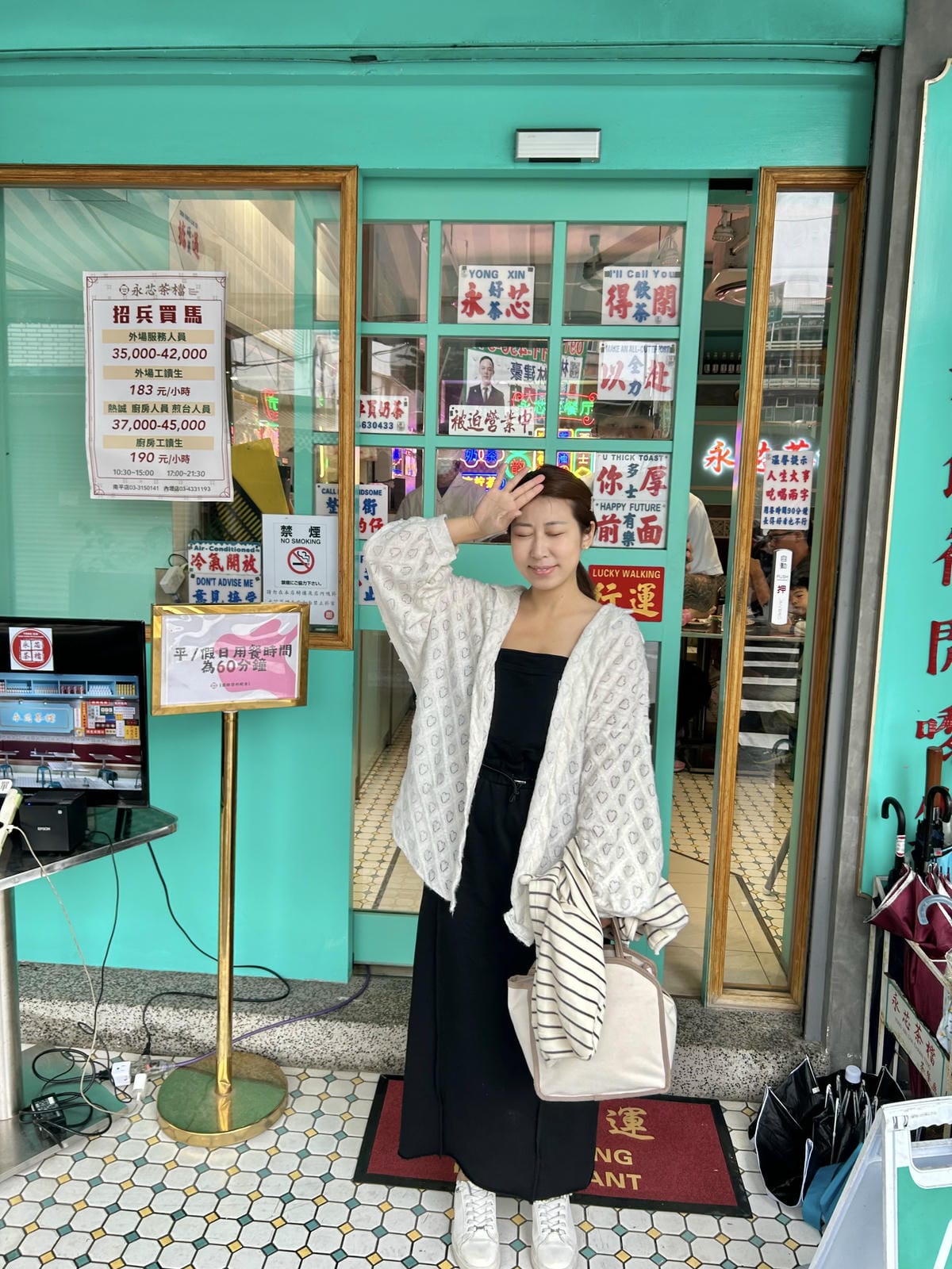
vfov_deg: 67.3
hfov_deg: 53.1
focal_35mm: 26
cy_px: 634
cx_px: 476
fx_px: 953
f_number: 1.5
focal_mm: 5.7
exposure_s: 1/120
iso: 64
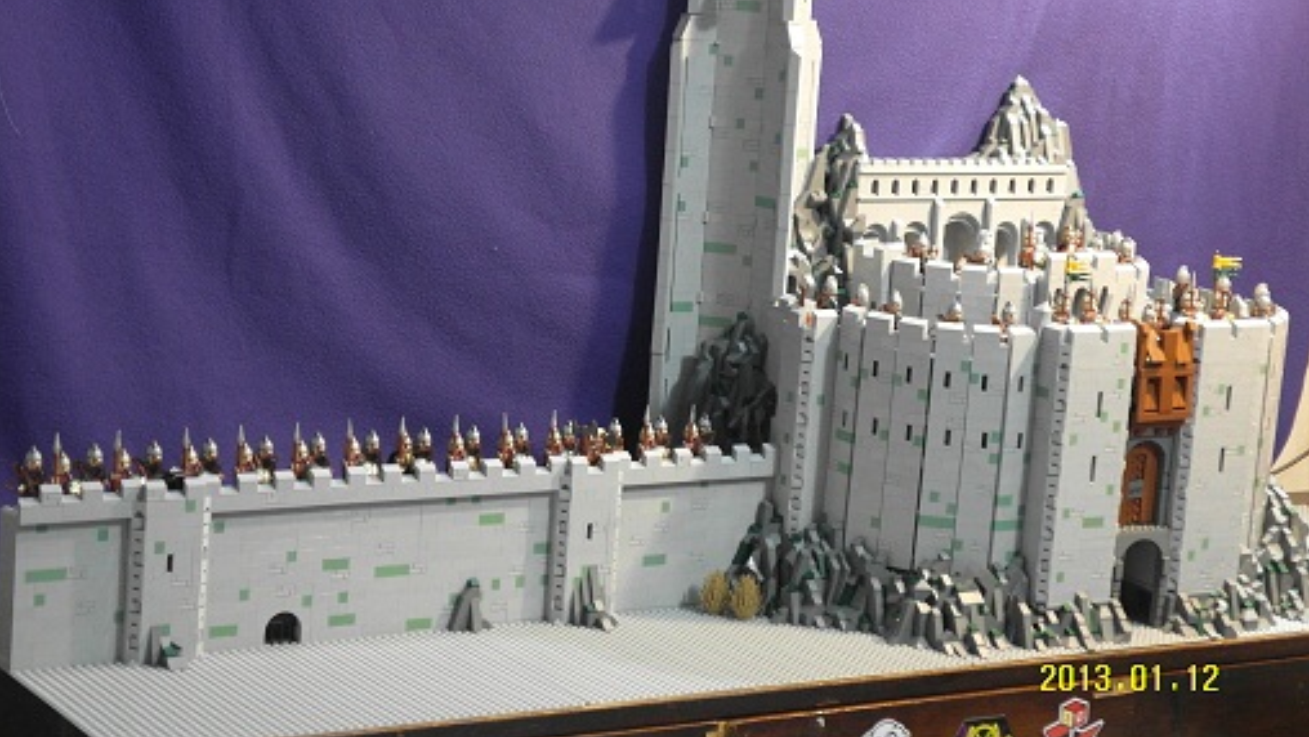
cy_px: 289
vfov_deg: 15.3
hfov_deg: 26.8
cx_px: 652
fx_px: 2743
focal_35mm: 79
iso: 400
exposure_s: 1/10
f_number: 2.4
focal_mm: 15.6
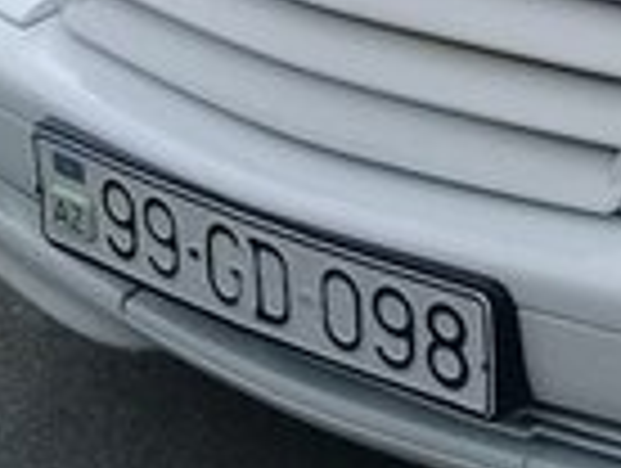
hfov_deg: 12.4
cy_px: -200
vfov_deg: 9.8
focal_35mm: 148
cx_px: 1040
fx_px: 2660
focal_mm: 3.3
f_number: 2.2
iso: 50
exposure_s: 1/150
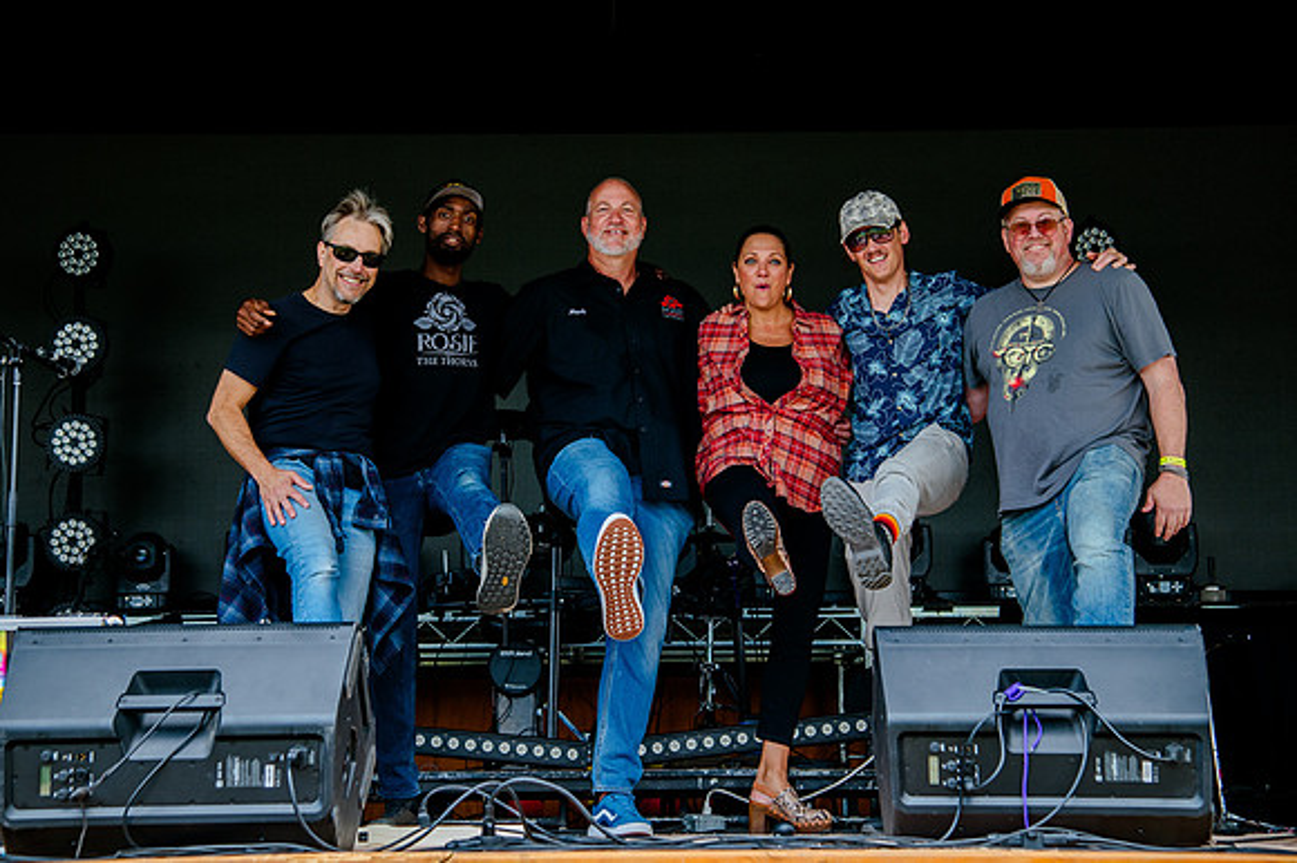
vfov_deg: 18.6
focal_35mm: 73
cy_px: 359
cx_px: 616
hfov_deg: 27.6
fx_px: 2636
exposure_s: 1/400
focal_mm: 62
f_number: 5
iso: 640
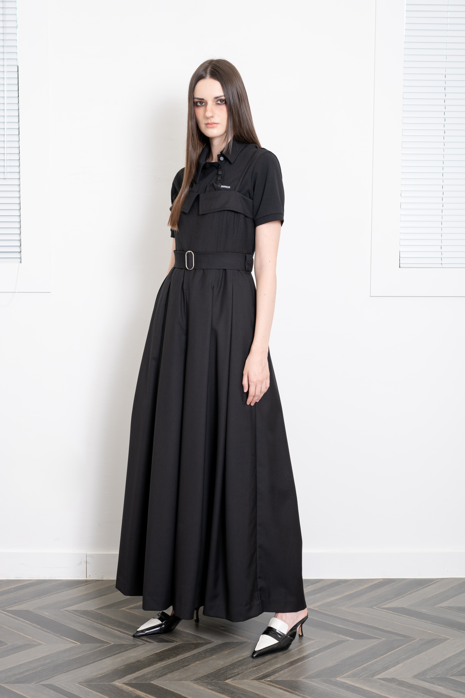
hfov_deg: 25.1
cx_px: 232
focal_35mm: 54
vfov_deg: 36.9
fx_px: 1046
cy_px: 349
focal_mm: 54
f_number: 6.3
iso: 250
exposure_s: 1/125
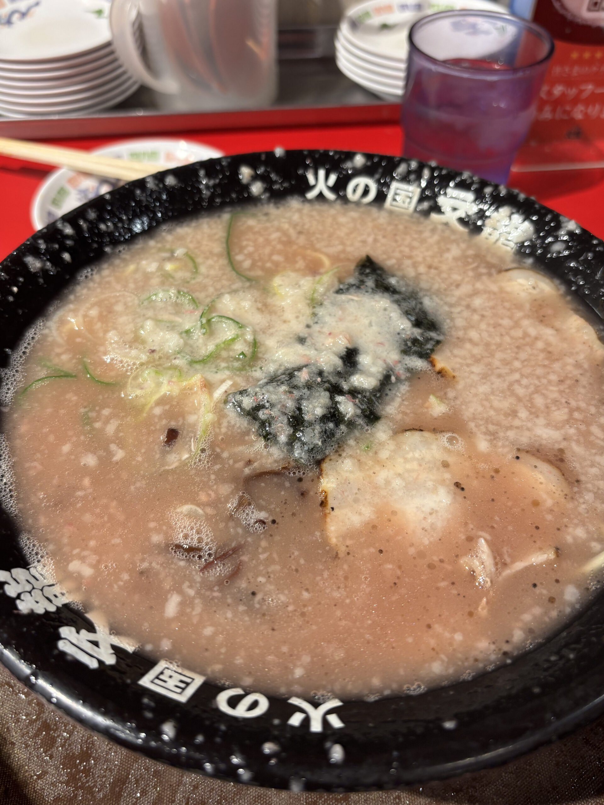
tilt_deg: -48.7
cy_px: 402
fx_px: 605
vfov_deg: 67.3
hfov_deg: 53.1
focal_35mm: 26
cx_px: 302
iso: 80
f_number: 1.6
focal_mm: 5.96
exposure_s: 1/60
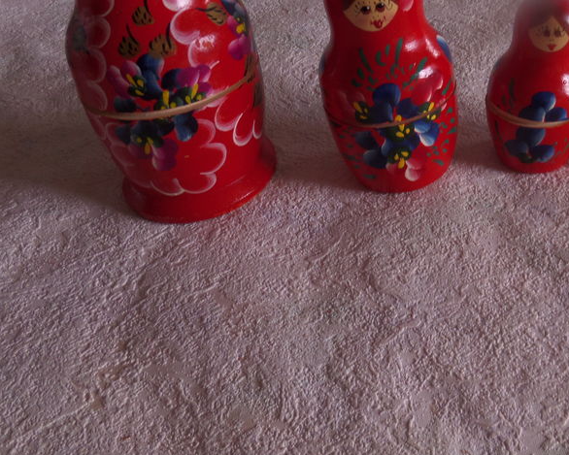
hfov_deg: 44.7
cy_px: 123
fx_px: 674
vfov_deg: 36.6
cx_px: 406
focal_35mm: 40
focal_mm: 4
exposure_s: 1/45
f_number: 3.2
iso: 100
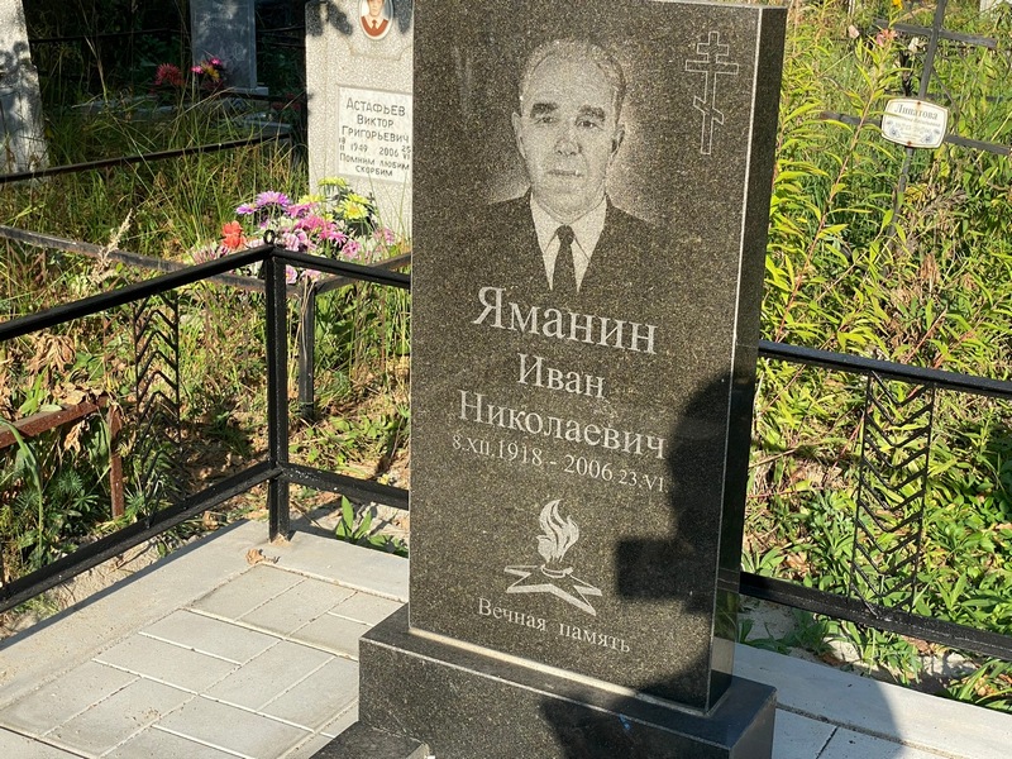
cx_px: 506
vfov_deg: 28.0
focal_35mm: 52
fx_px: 1520
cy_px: 380
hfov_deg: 36.8
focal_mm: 6
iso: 20
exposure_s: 1/737
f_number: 2
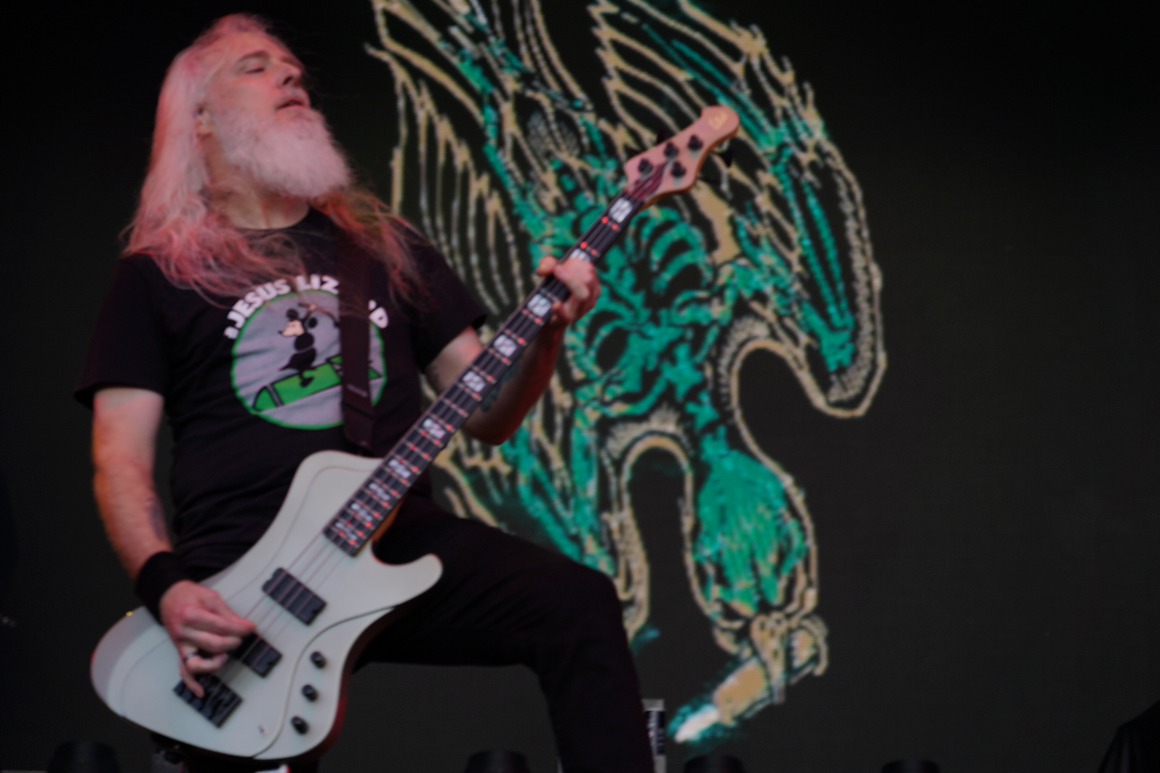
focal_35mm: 98
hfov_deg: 20.8
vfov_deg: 14.0
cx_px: 580
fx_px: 3158
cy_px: 386
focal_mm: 98
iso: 125
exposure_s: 1/100
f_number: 4.5
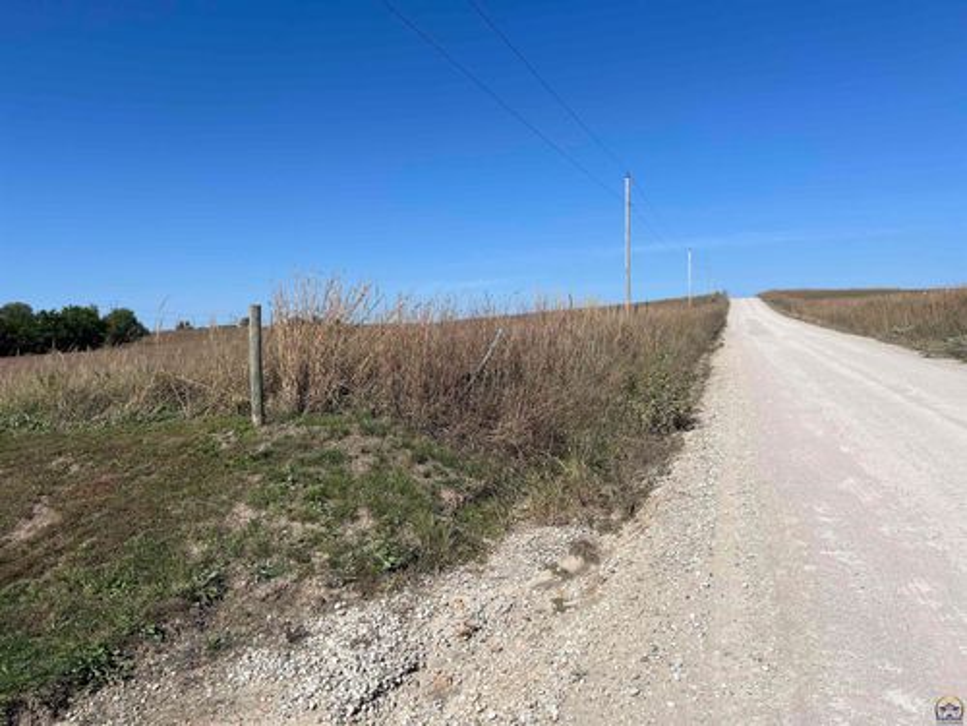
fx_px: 726
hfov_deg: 67.3
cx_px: 484
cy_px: 363
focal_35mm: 26
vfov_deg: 53.1
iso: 50
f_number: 1.5
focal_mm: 5.7
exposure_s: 1/6993
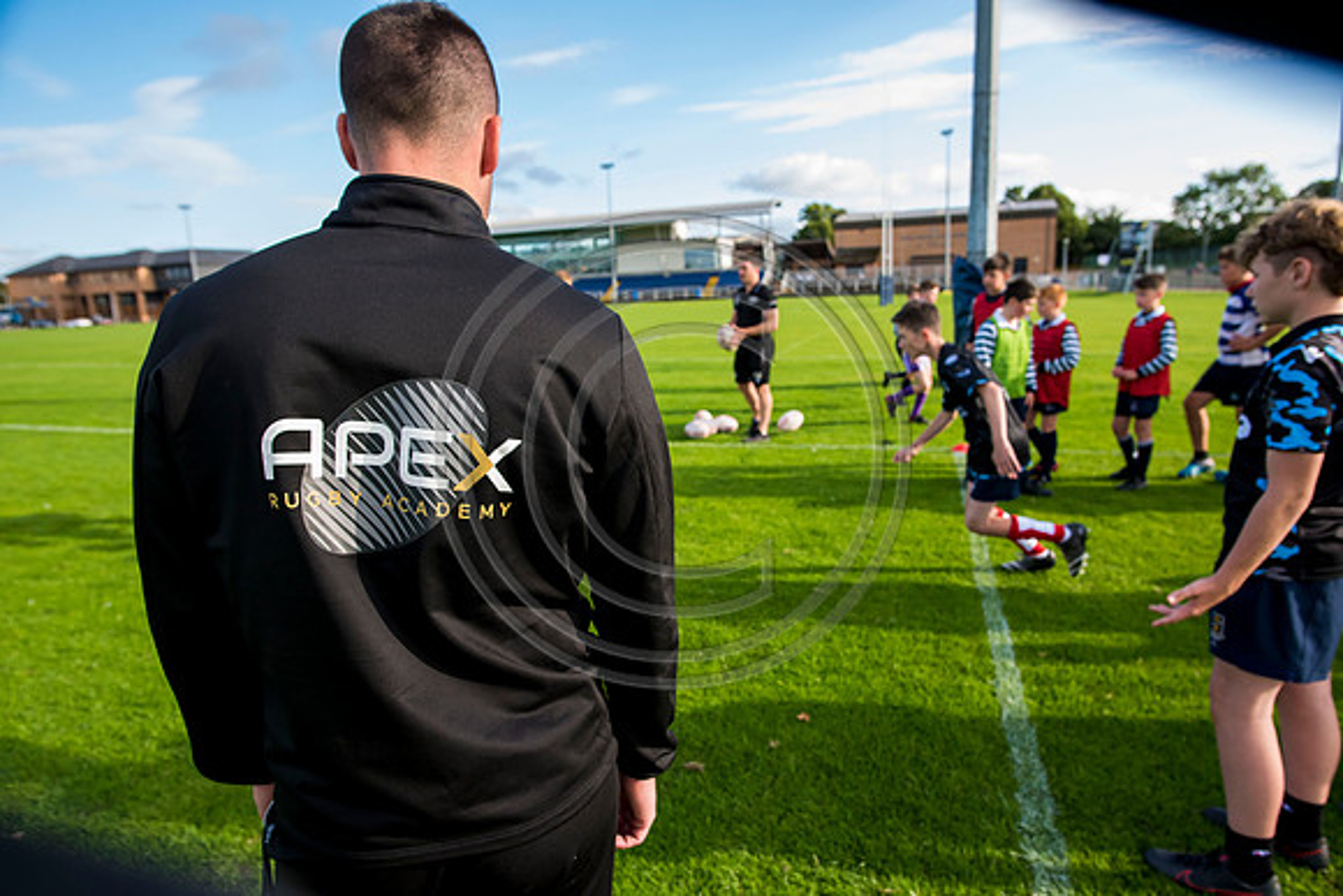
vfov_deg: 62.0
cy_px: 448
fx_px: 746
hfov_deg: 84.0
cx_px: 672
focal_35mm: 20
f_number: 4.5
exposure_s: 1/1000
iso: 800
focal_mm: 20
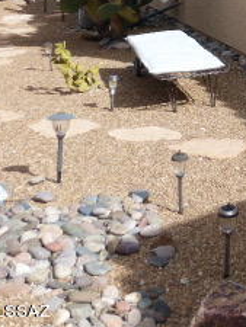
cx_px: 378
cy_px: -9
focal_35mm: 71
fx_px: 672
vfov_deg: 25.8
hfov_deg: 18.2
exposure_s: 1/500
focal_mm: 4.3
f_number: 4
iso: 100
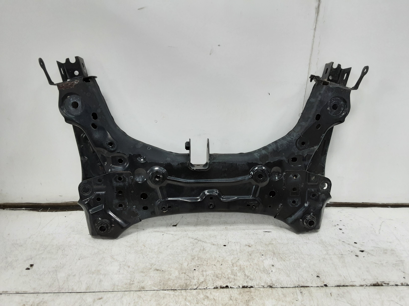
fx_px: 319
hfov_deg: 65.3
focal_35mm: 27
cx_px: 204
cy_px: 153
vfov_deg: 51.4
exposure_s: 1/50
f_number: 1.9
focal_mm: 2.91
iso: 64
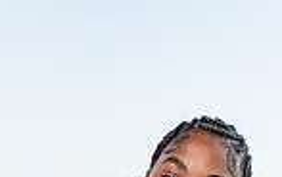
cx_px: 127
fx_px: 1176
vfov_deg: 7.9
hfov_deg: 13.7
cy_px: 429
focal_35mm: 153
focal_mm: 49
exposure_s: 1/250
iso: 100
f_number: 4
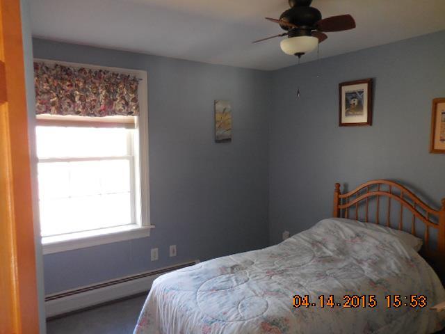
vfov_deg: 54.9
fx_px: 321
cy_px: 167
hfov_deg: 69.4
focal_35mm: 25
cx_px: 222
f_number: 3.3
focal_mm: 4.5
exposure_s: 1/30
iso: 400
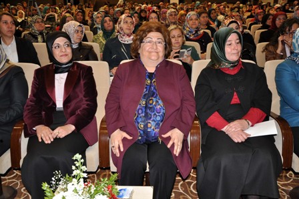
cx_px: 150
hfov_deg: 57.3
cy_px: 100
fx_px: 274
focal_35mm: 33
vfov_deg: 39.9
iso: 800
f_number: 4
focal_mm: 22
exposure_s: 1/60
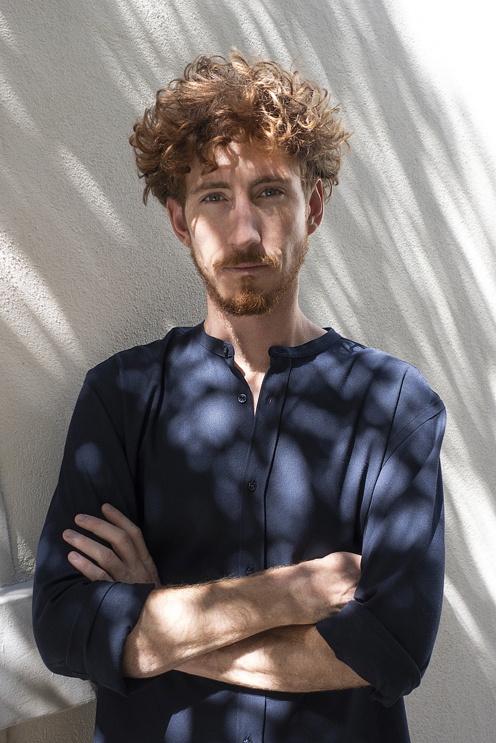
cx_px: 248
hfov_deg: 27.5
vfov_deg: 40.3
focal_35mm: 49
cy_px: 372
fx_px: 1013
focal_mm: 17.9
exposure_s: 1/200
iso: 125
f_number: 2.8
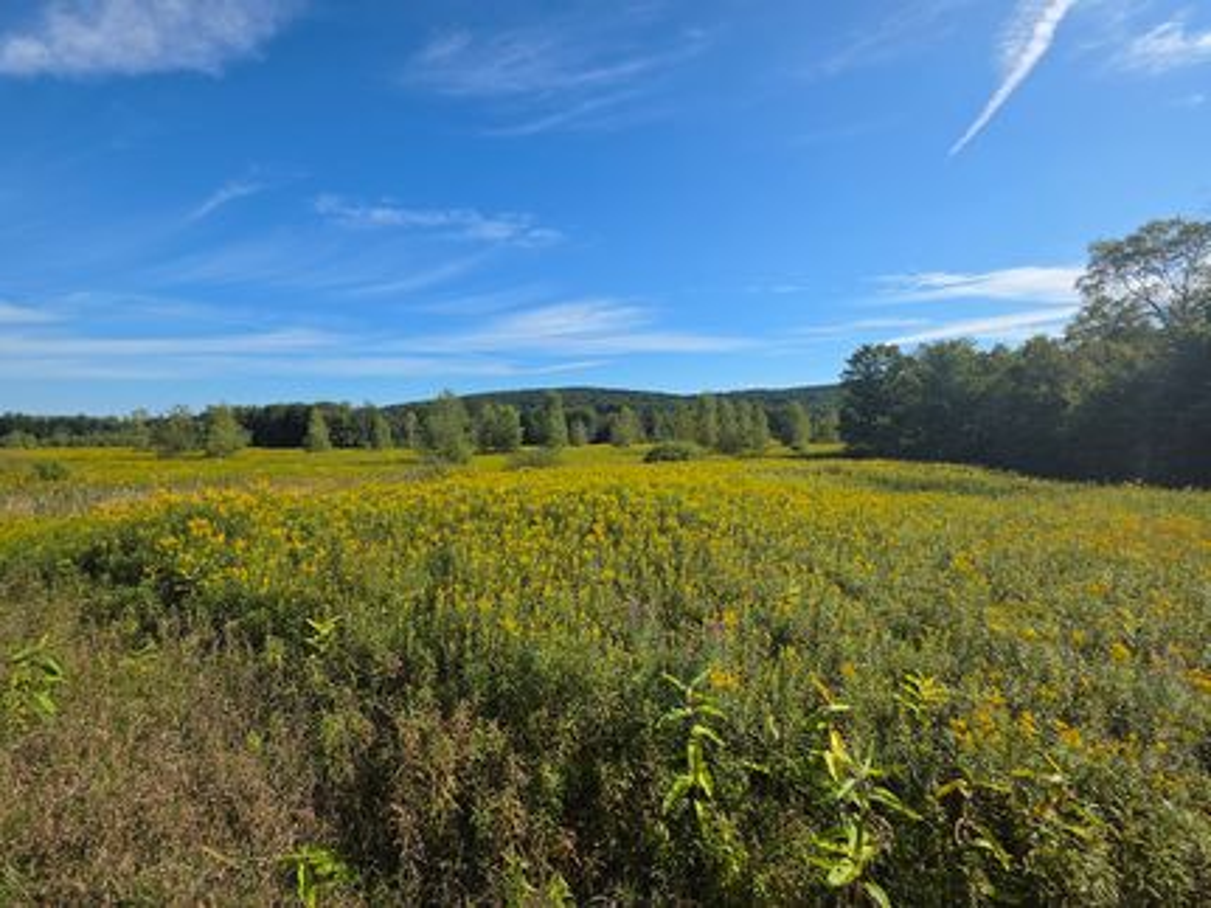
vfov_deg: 89.9
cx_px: 606
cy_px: 454
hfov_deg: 106.2
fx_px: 455
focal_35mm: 13
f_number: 1.9
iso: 32
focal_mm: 2.2
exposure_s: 1/1623
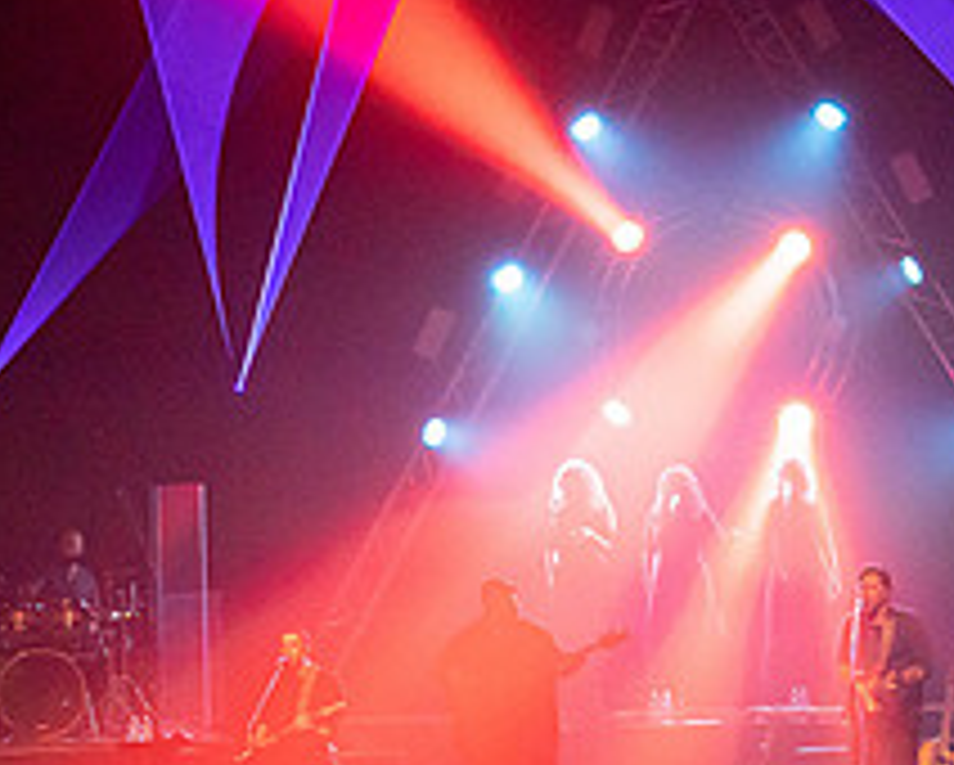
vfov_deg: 8.1
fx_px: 5426
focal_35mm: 192
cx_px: 526
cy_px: 389
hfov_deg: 10.0
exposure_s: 1/250
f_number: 5.6
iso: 8000
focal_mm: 72
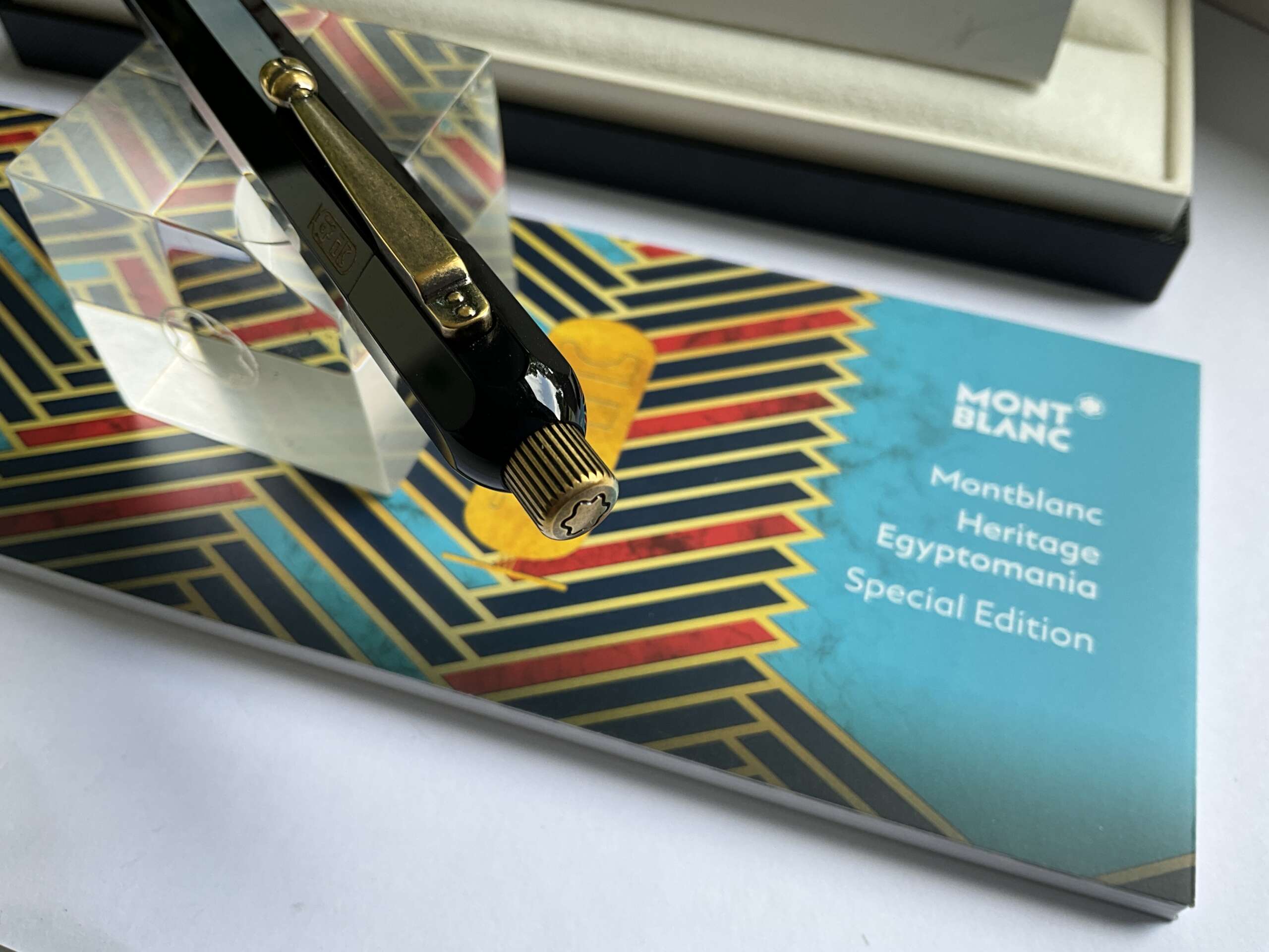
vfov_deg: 48.2
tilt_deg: -55.1
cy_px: 476
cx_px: 634
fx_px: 1063
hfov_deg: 61.7
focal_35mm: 29
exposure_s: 1/122
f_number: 1.8
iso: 20
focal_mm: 3
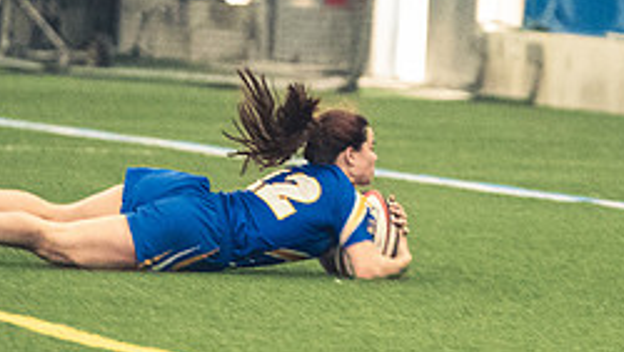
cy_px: 302
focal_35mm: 692
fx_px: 11457
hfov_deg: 3.1
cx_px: 424
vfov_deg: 1.8
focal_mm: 190
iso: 12800
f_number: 2.8
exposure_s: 1/500
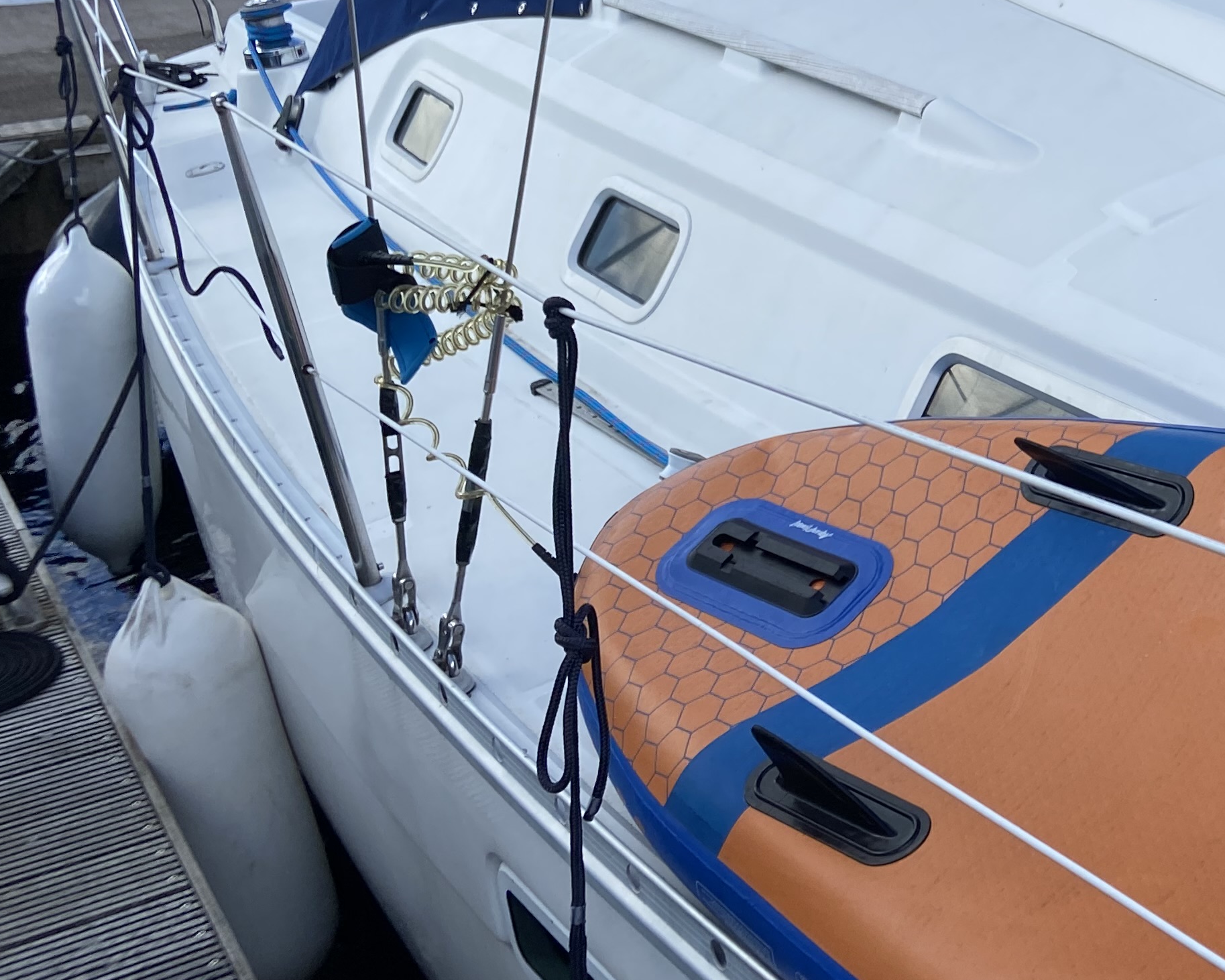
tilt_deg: -16.2
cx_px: 1106
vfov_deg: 26.9
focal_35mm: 56
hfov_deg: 31.9
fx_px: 2031
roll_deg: +0.5
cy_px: 271
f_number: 1.8
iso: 32
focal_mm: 4.25
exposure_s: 1/1629
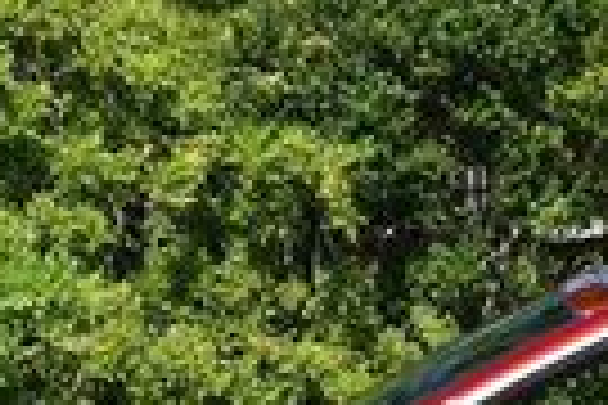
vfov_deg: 4.3
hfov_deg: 6.3
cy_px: 310
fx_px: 5455
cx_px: 761
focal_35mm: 323
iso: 100
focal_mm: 34
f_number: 9
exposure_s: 1/320
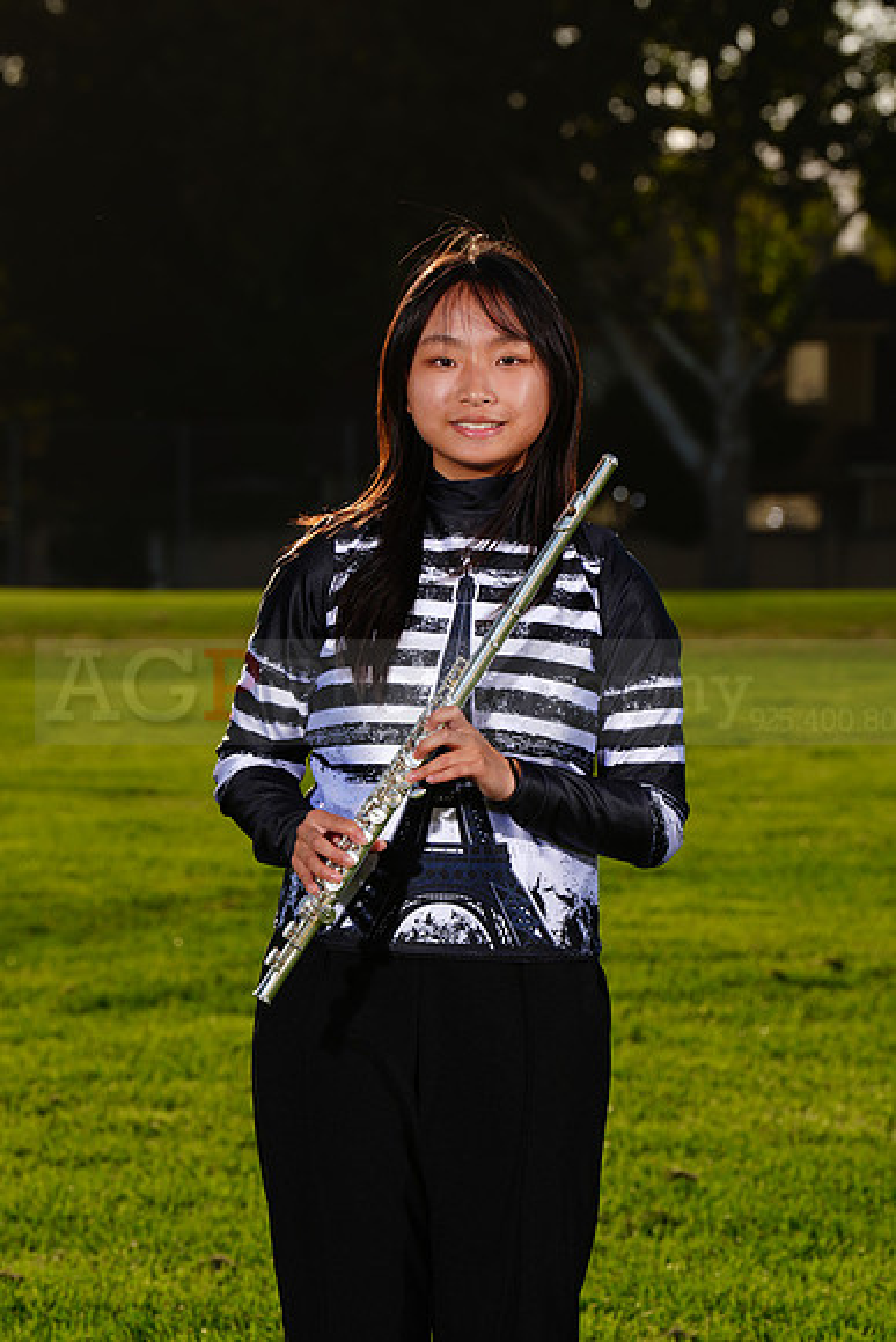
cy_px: 671
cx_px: 448
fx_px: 6566
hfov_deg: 7.8
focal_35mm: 176
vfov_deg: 11.7
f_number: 10
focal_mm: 176
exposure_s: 1/250
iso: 125
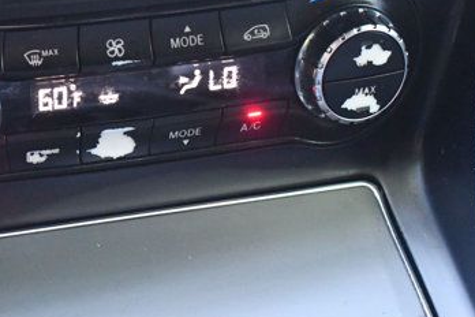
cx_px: 120
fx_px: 1530
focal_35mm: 116
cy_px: 105
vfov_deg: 11.8
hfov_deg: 17.5
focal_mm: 42
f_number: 5
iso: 9000
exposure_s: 1/60
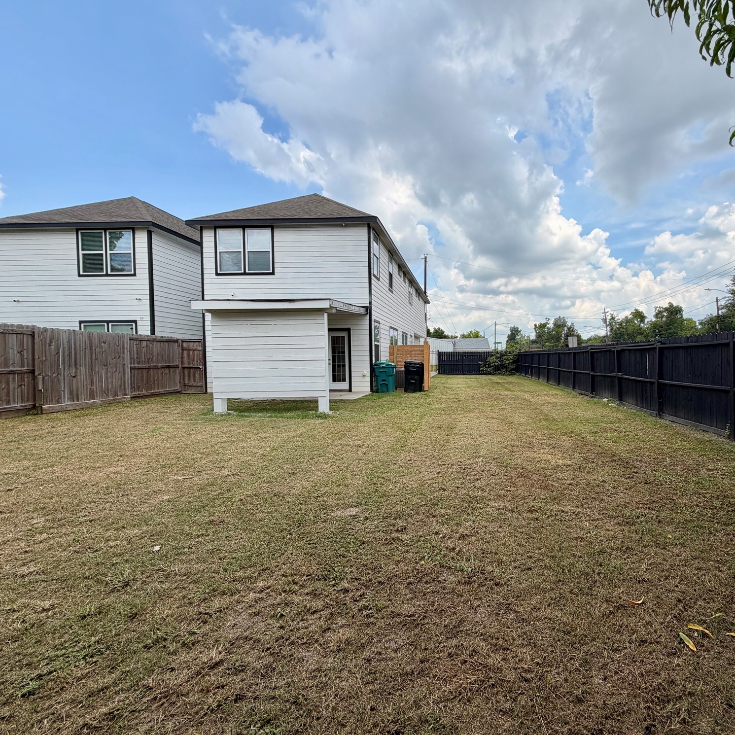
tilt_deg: -2.3
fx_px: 408
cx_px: 457
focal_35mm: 17
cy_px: 369
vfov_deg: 84.0
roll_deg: +0.9
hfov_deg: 82.5
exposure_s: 1/770
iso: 25
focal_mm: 2.22
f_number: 2.2
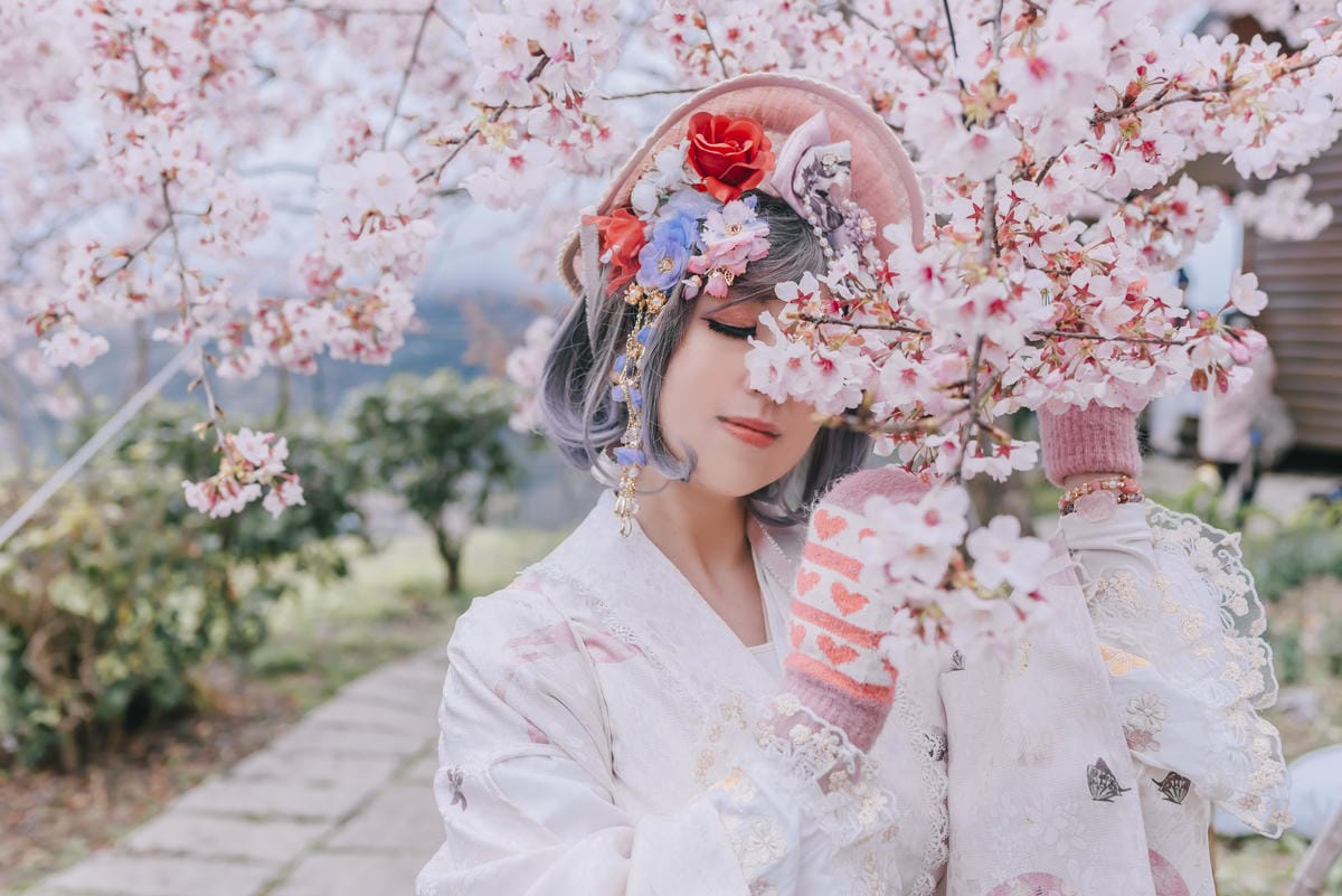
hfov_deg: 54.4
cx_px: 671
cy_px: 448
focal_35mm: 35
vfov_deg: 37.9
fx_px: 1305
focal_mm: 35
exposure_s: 1/1000
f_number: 3.2
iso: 200
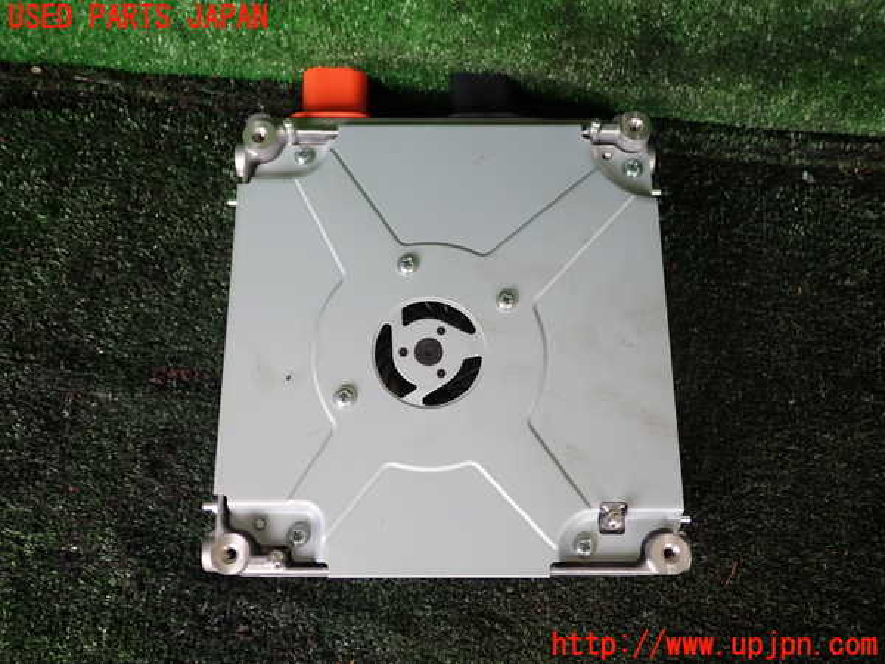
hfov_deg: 60.0
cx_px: 442
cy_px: 332
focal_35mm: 30
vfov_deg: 46.8
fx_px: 767
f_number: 2.3
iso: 100
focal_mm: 5.4
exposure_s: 1/80
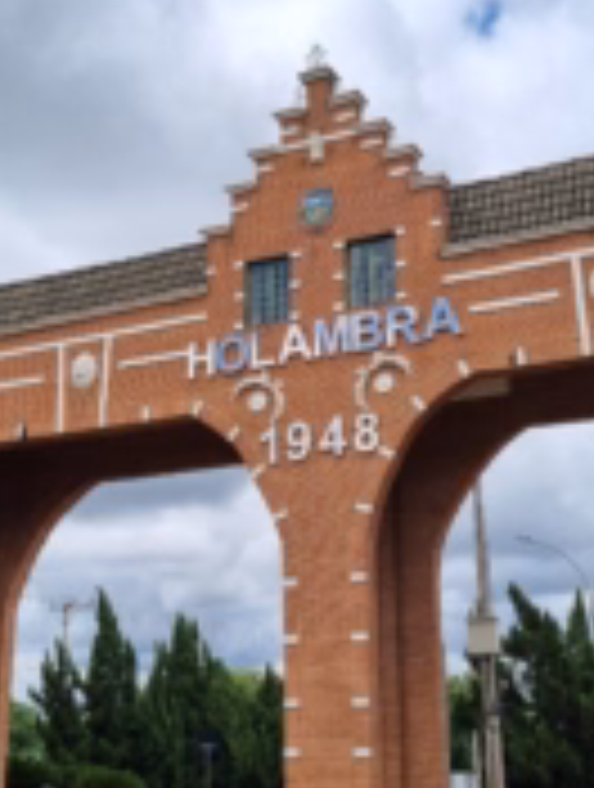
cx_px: 284
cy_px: 387
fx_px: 1163
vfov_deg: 37.4
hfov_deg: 28.7
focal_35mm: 51
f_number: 1.8
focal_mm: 5.4
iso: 50
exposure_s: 1/4072
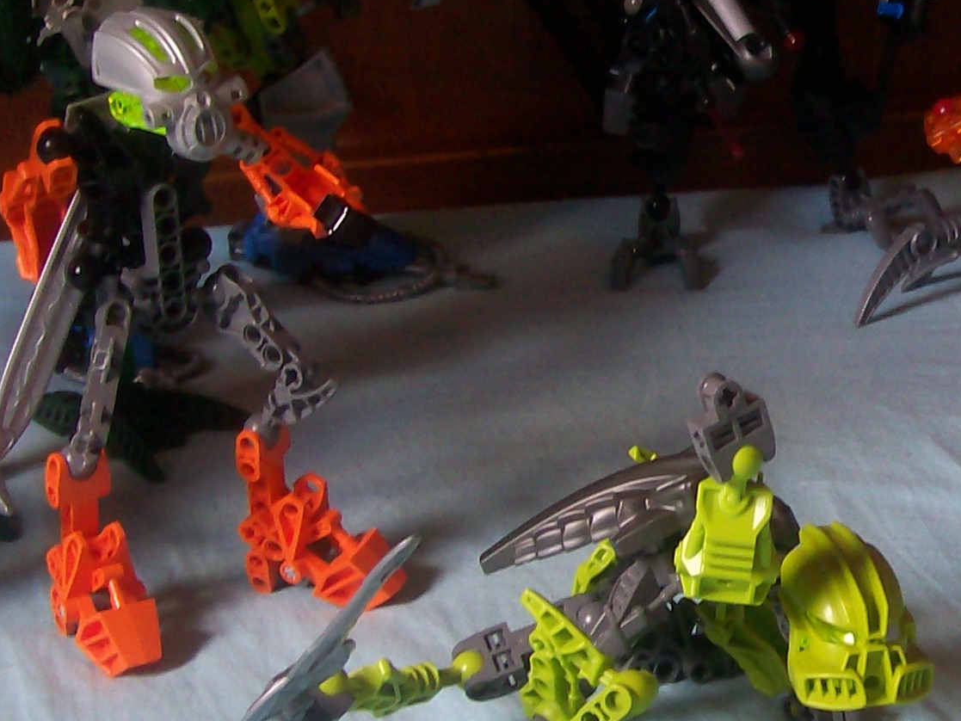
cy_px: 322
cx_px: 839
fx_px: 2749
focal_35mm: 99
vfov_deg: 14.9
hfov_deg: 19.5
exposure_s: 1/60.5
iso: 80
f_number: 2.7
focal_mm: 6
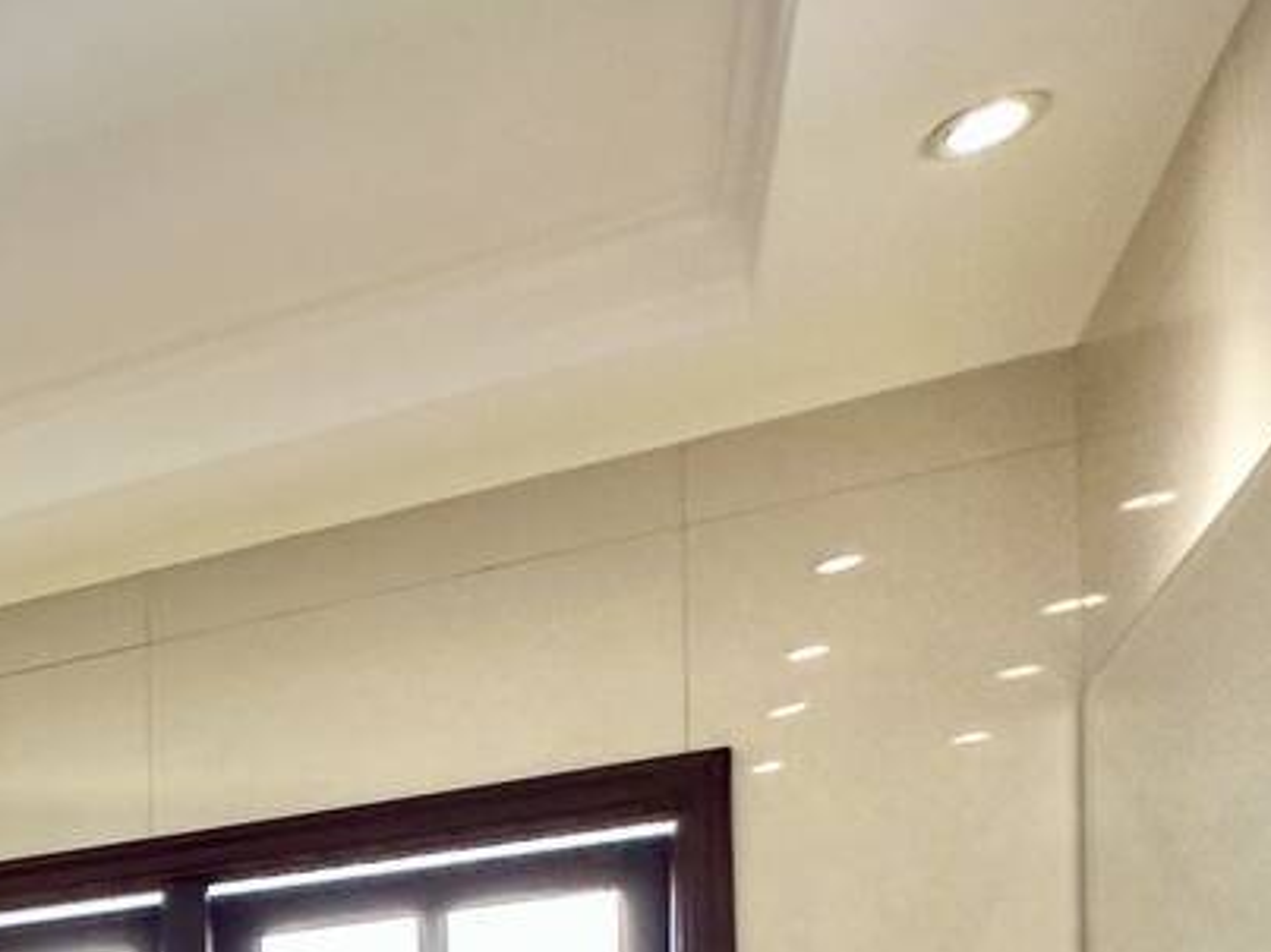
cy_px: 1368
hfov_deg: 26.4
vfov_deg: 23.9
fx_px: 1835
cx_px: -684
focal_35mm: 50
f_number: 2.2
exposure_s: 1/120
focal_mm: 2.22
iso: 200
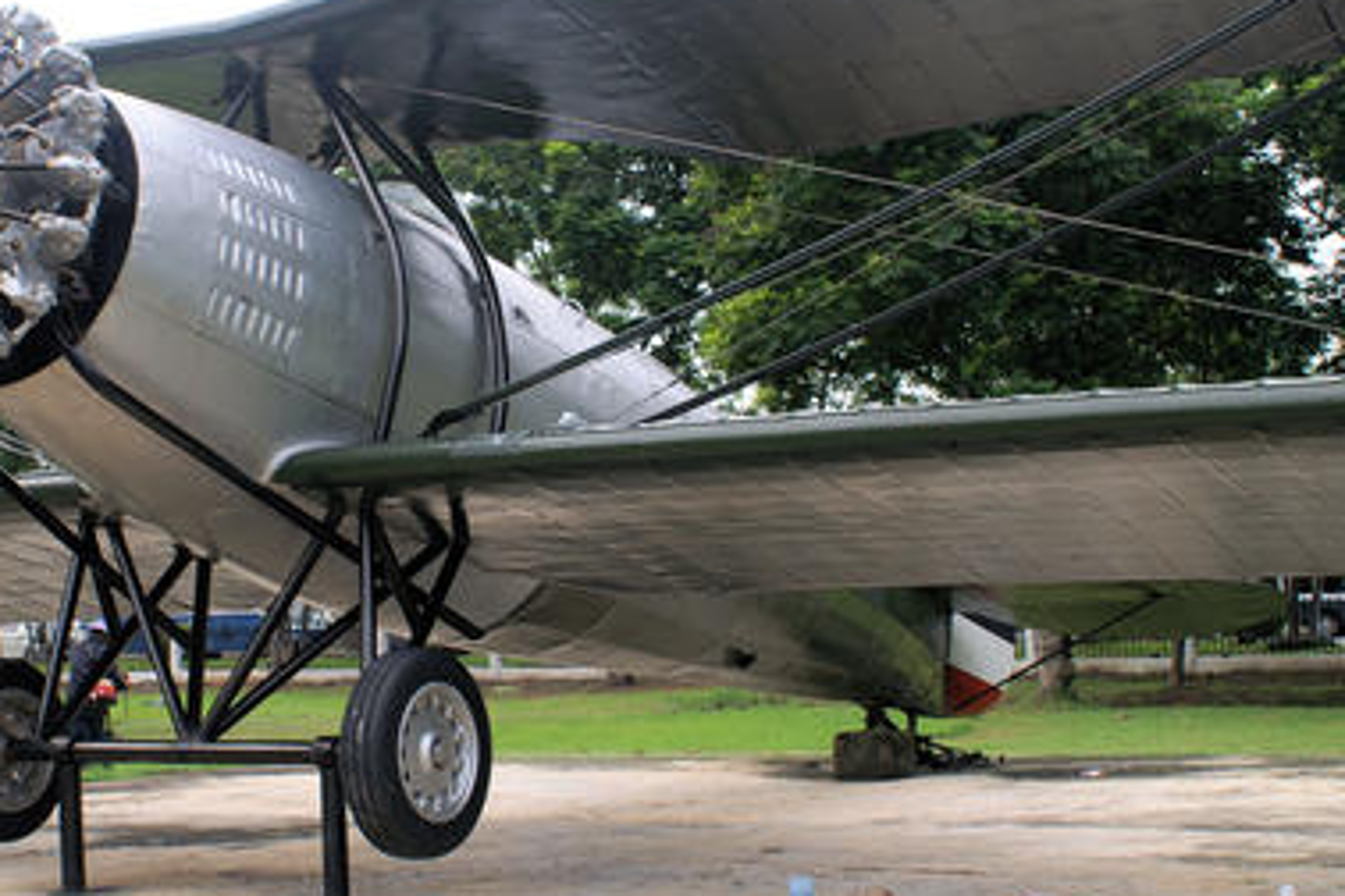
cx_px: 445
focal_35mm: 66
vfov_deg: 20.6
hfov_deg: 30.3
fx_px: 2466
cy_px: 391
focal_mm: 26
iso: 100
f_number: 7.1
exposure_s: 1/160
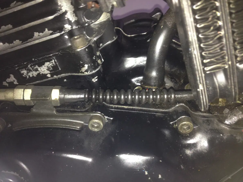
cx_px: 122
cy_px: 91
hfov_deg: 52.6
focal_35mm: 35
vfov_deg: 40.7
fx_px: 246
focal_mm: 4.28
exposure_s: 1/16
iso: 80
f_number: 2.4
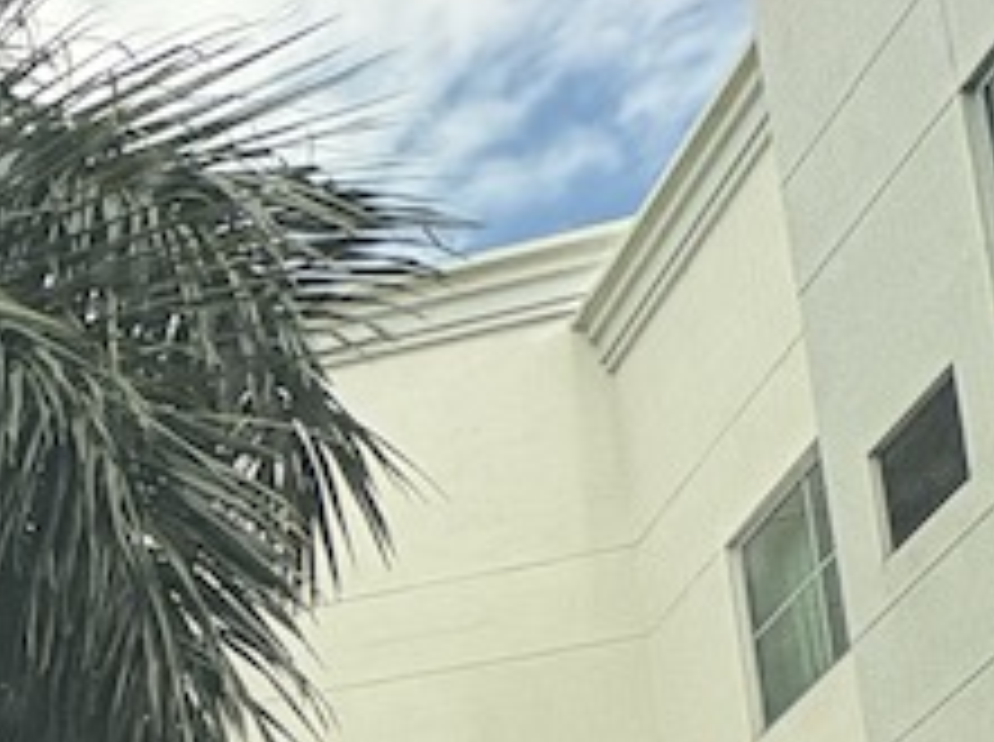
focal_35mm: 65
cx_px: -1097
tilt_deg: +8.2
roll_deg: -0.2
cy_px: 1614
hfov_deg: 17.8
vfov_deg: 15.8
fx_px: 1863
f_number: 2.2
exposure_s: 1/631
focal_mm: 2.22
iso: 40
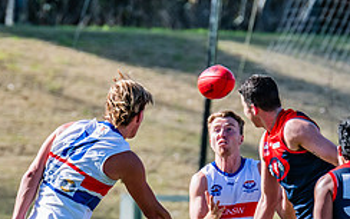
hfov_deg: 1.8
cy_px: 123
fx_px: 10970
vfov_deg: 1.1
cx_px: 139
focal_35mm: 1149
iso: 800
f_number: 7.1
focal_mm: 420
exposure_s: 1/1600
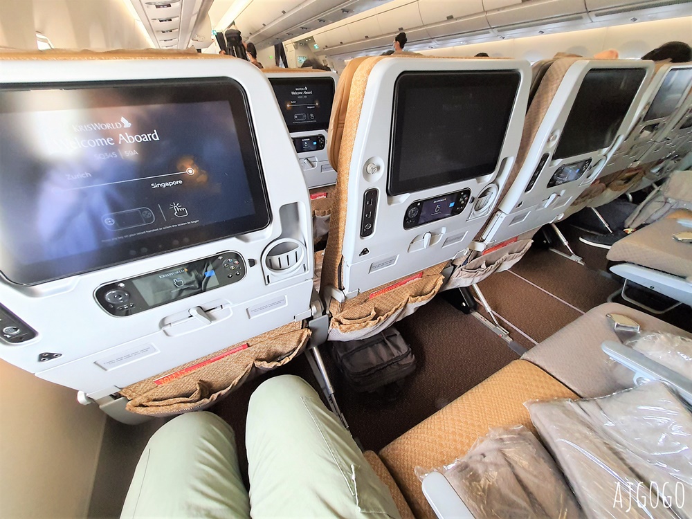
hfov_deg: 106.2
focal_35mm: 13
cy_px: 260
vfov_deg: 89.9
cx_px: 346
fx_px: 260
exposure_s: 1/60
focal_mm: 1.74
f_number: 2.2
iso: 320
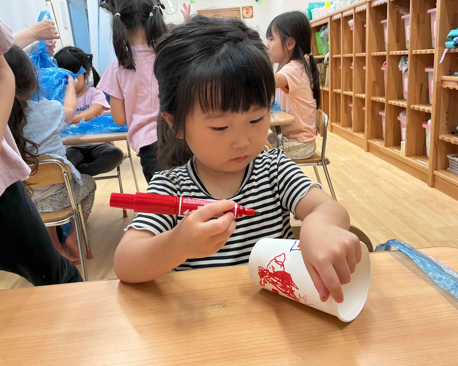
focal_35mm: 31
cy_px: 182
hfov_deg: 57.2
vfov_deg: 47.1
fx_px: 420
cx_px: 235
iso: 64
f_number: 1.8
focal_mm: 3
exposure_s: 1/60
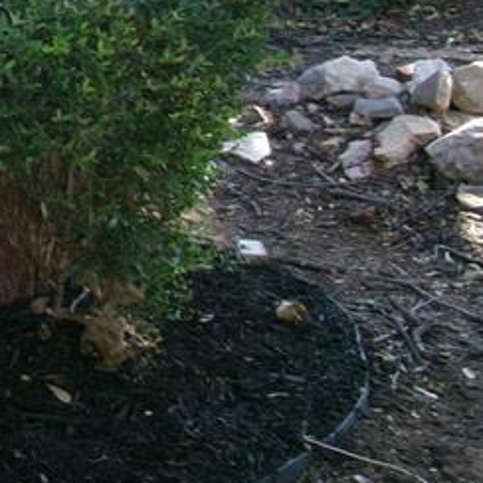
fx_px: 1642
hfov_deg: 14.4
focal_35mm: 104
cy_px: -139
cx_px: -434
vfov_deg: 15.9
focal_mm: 5.1
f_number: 3.9
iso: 100
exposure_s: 1/56
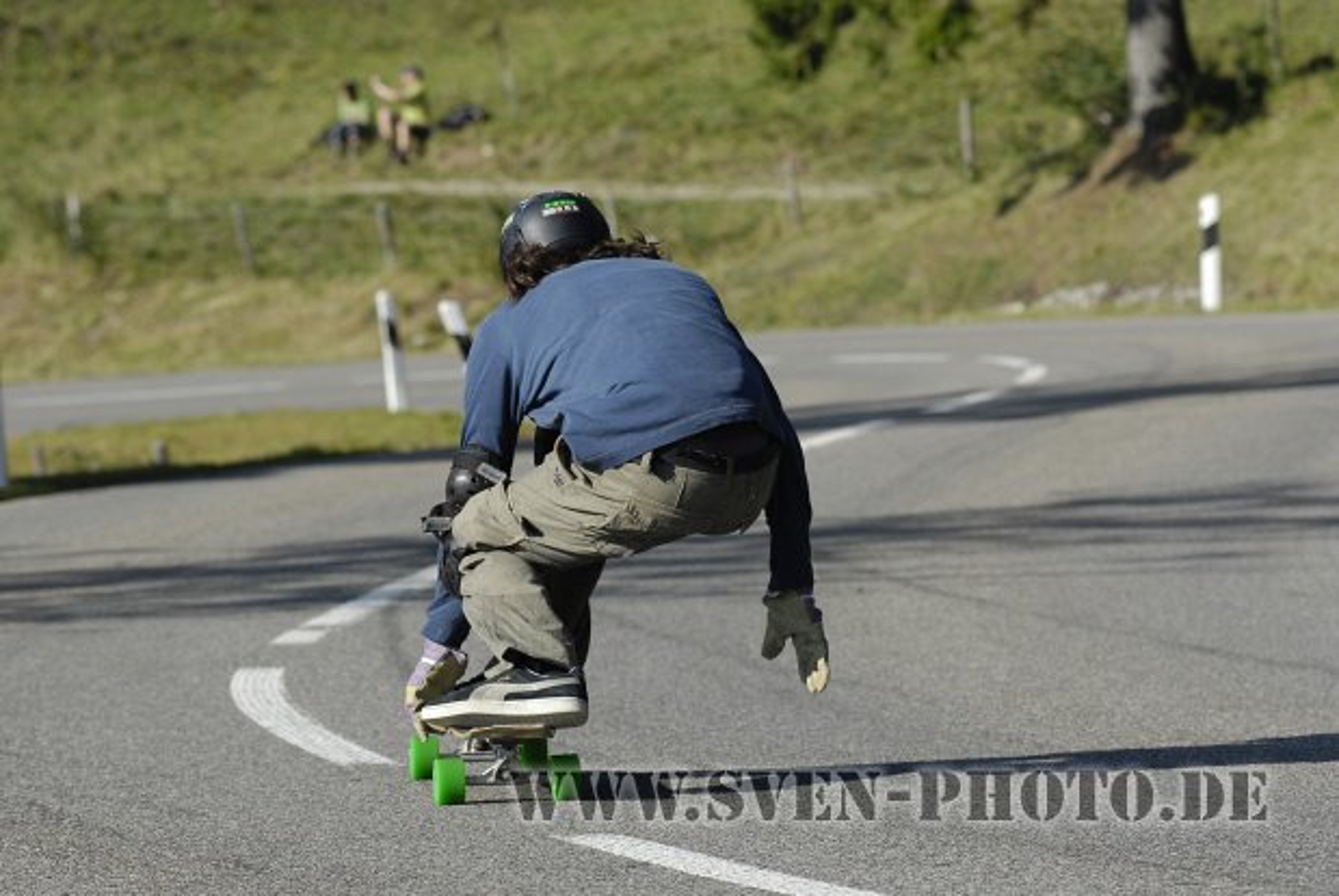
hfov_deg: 11.0
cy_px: 448
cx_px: 670
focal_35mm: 188
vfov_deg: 7.3
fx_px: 6980
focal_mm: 125
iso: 200
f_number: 6.3
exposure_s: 1/640
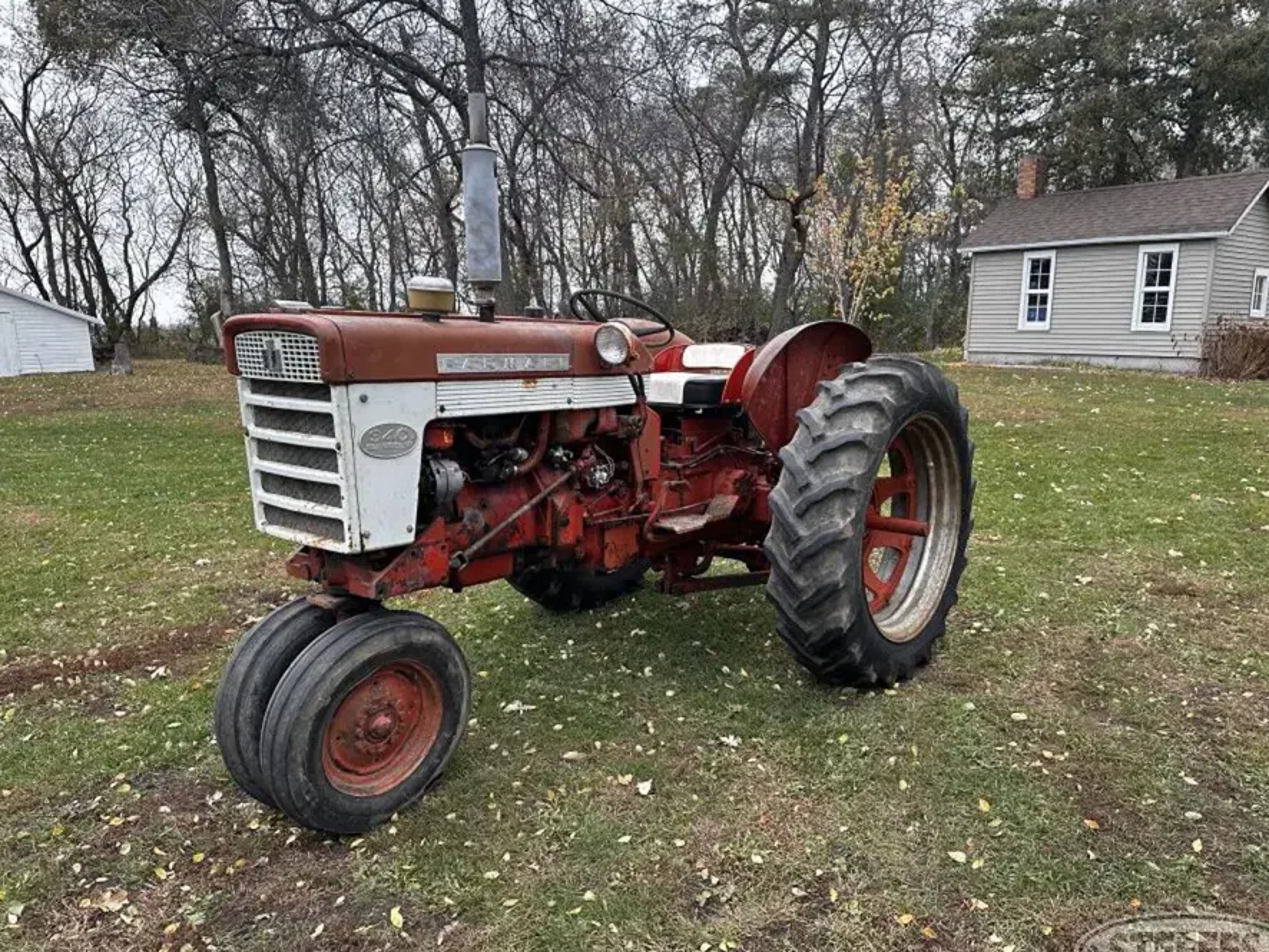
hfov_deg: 67.3
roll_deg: +0.0
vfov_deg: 53.1
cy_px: 494
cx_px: 640
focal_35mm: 26
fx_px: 953
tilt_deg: -9.3
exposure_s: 1/121
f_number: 1.78
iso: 160
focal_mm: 6.86
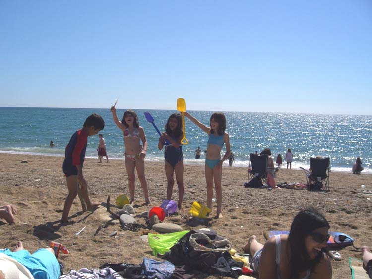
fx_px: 408
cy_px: 140
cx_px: 186
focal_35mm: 38
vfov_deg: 37.7
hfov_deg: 49.0
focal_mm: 6.3
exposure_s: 1/2000
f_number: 4.4
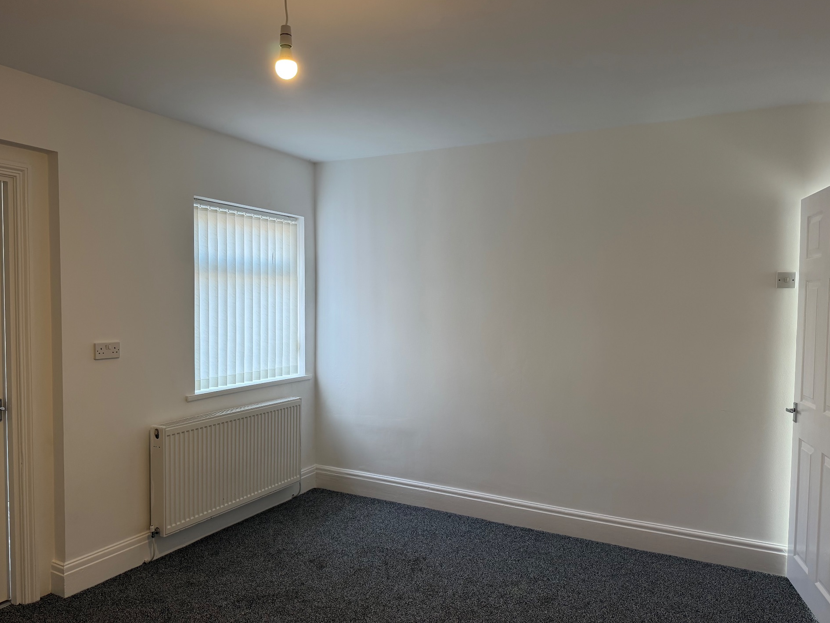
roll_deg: -0.3
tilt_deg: -3.0
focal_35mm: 26
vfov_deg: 53.0
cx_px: 397
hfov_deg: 67.3
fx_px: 623
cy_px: 331
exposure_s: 1/100
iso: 100
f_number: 1.78
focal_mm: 6.76
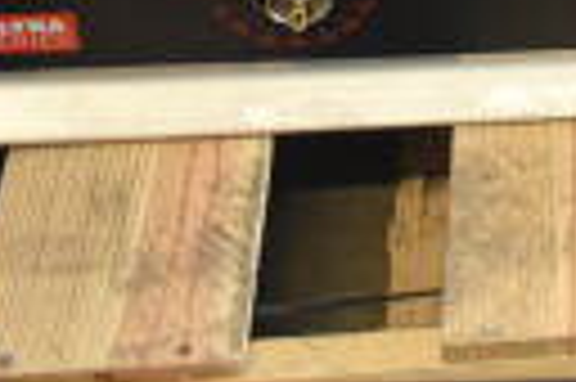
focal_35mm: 143
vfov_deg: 8.9
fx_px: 2285
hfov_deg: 12.8
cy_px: -416
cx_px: 1107
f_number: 3.5
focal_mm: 20
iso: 1600
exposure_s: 1/60
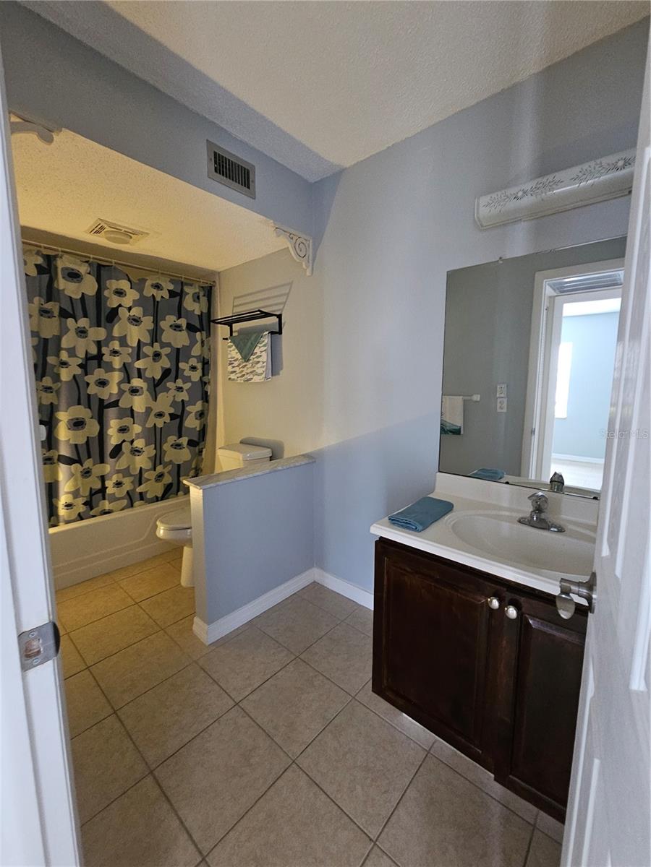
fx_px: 326
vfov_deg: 106.2
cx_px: 326
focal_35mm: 13
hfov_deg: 89.9
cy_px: 434
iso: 800
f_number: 2.2
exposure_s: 1/24
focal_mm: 2.2
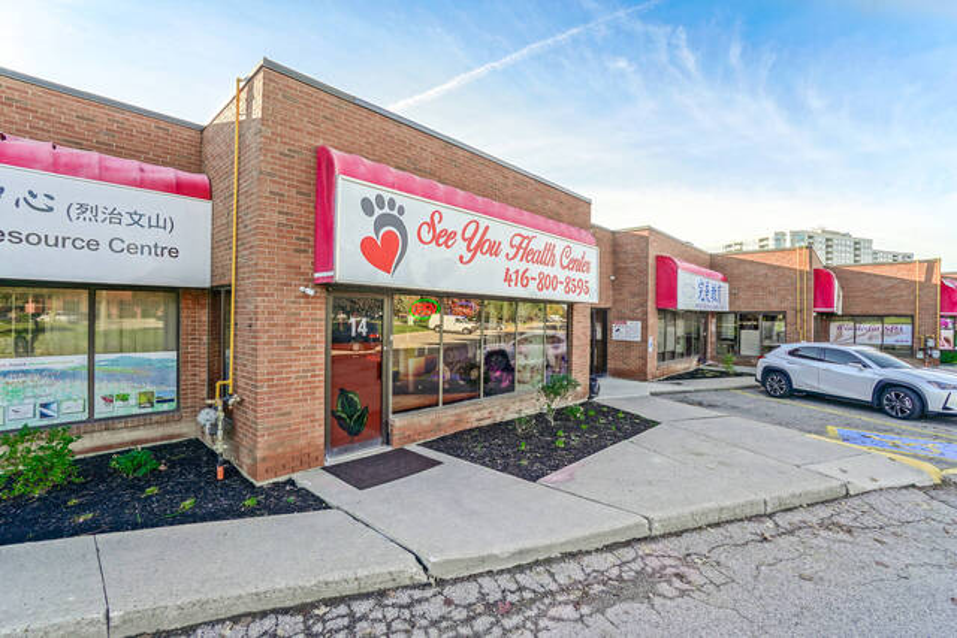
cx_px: 478
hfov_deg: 100.4
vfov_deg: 77.4
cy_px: 319
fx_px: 399
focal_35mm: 15
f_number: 7.1
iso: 100
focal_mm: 10
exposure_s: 1/80
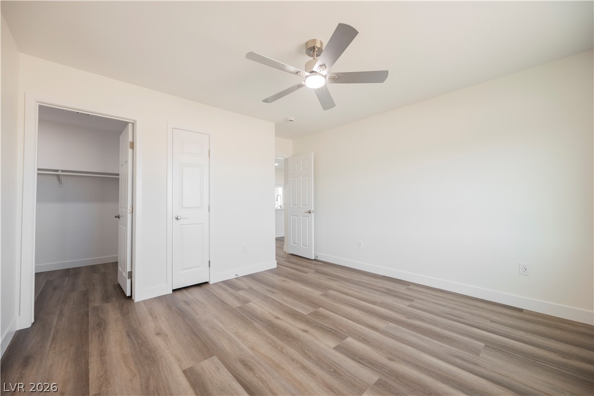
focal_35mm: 14
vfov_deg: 81.2
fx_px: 231
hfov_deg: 104.3
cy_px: 198
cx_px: 297
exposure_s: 1/80
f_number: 5.6
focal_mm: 14
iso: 800
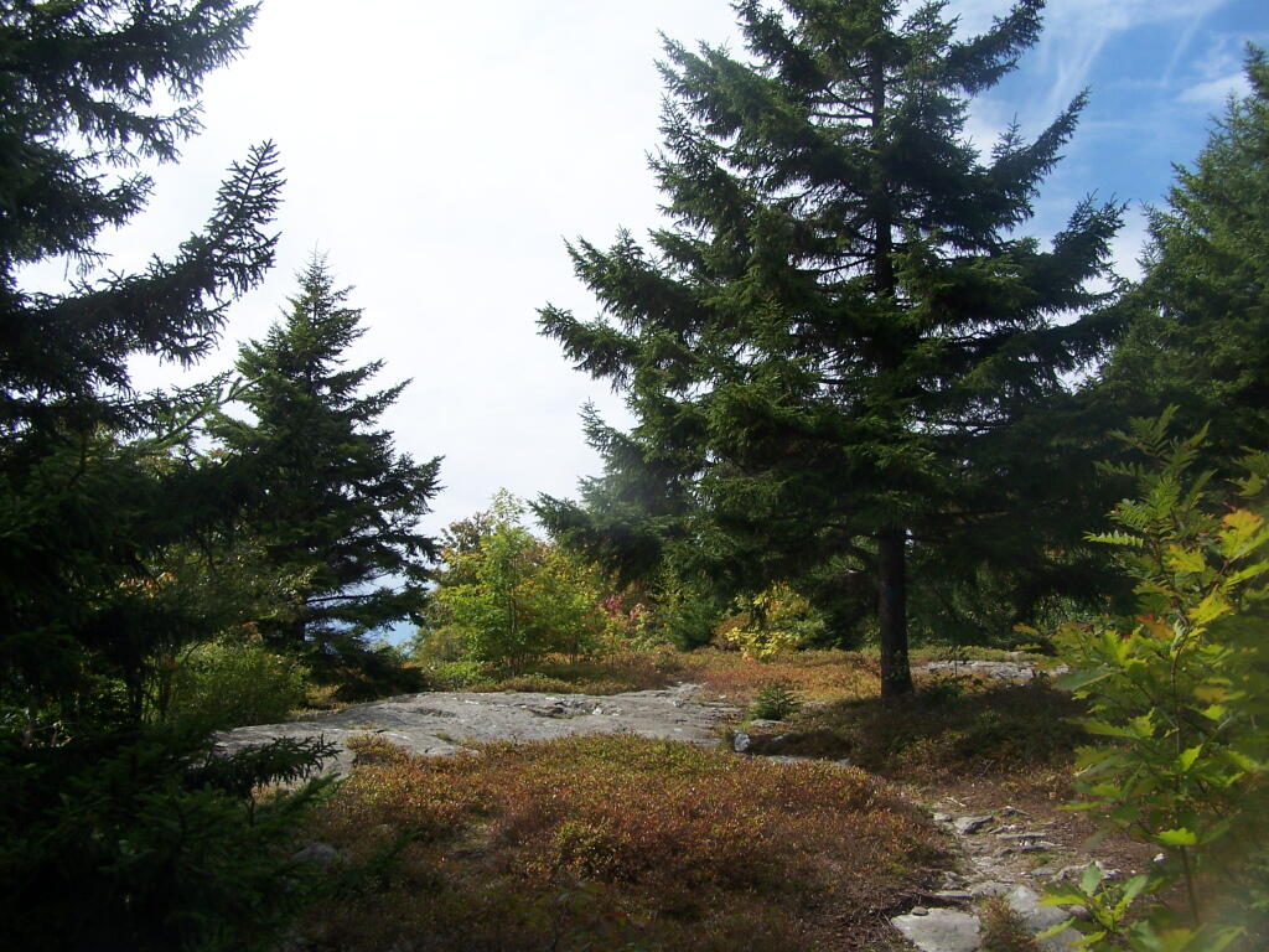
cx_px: 634
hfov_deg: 49.0
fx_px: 1393
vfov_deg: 37.7
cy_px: 476
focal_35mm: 38
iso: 80
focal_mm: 6.3
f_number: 4
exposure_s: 1/800
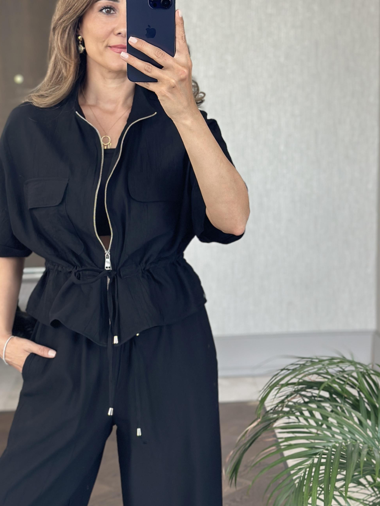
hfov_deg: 19.6
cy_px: 269
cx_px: 120
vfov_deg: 26.0
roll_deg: +1.7
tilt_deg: -17.5
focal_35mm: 75
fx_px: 1098
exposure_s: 1/75
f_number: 1.78
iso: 125
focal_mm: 6.86
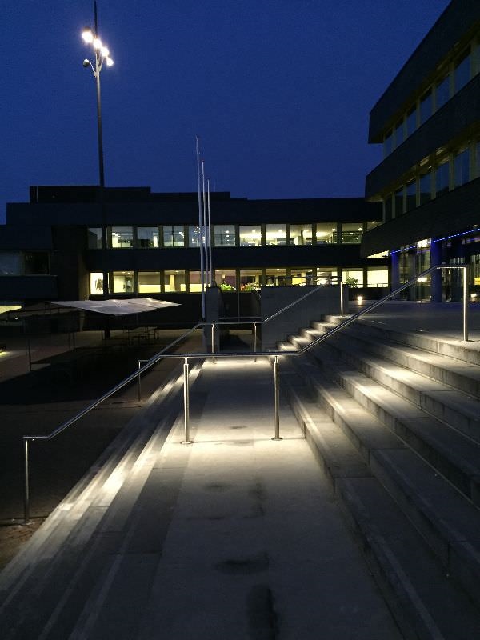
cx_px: 240
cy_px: 320
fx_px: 536
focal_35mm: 29
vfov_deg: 61.7
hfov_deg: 48.2
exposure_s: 1/17
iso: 320
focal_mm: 4.15
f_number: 2.2
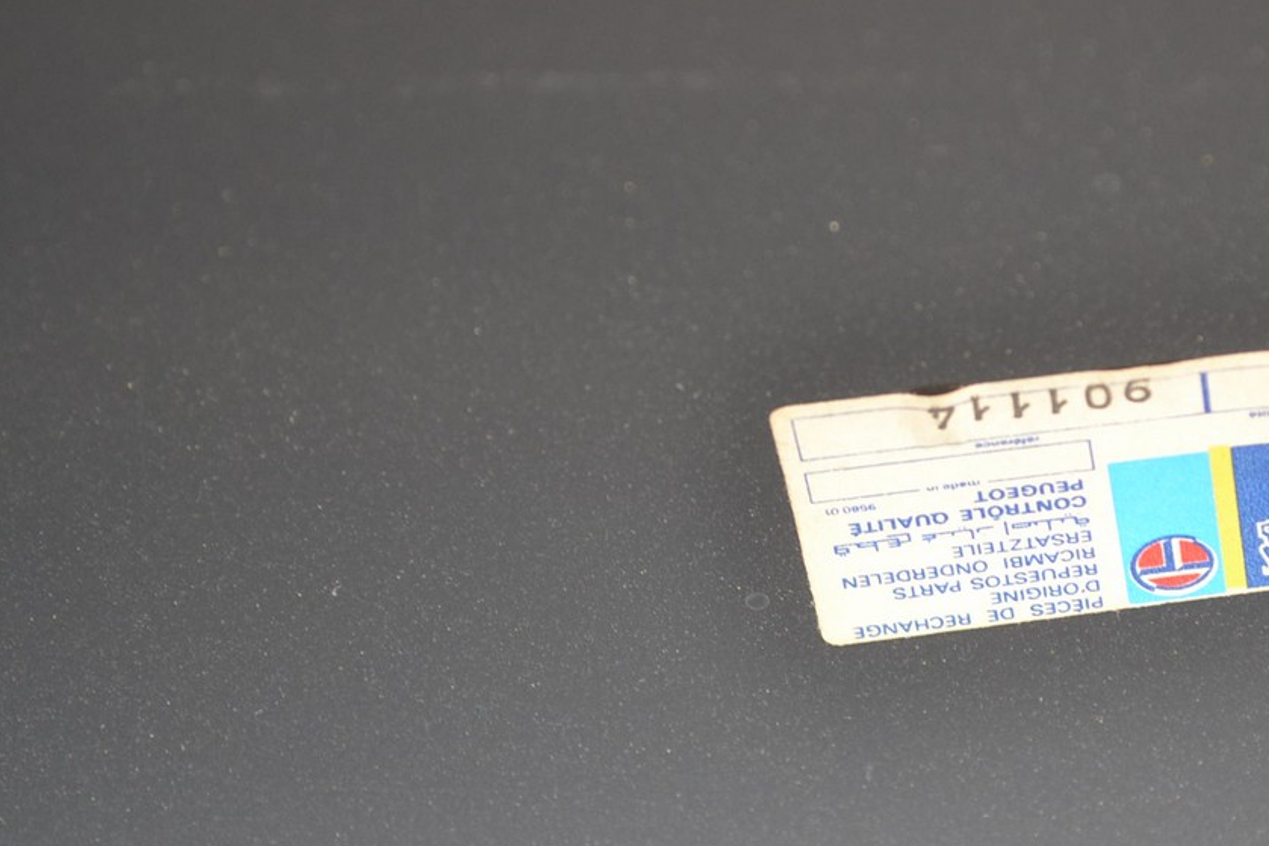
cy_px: 483
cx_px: 950
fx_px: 4680
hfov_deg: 15.4
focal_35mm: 133
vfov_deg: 10.3
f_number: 5.6
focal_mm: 55
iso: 400
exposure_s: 1/80
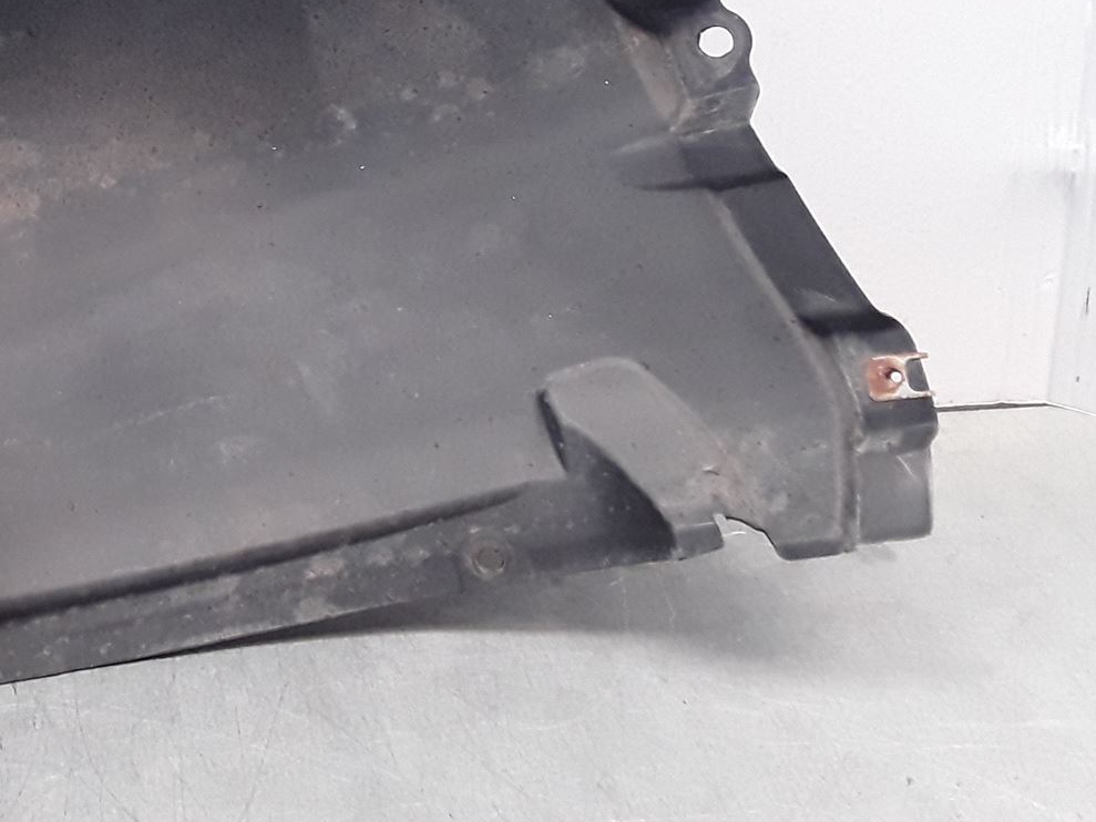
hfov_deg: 30.5
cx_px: -35
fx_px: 1837
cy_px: 29
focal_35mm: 58
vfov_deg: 24.3
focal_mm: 2.91
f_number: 1.9
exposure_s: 1/100
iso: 100
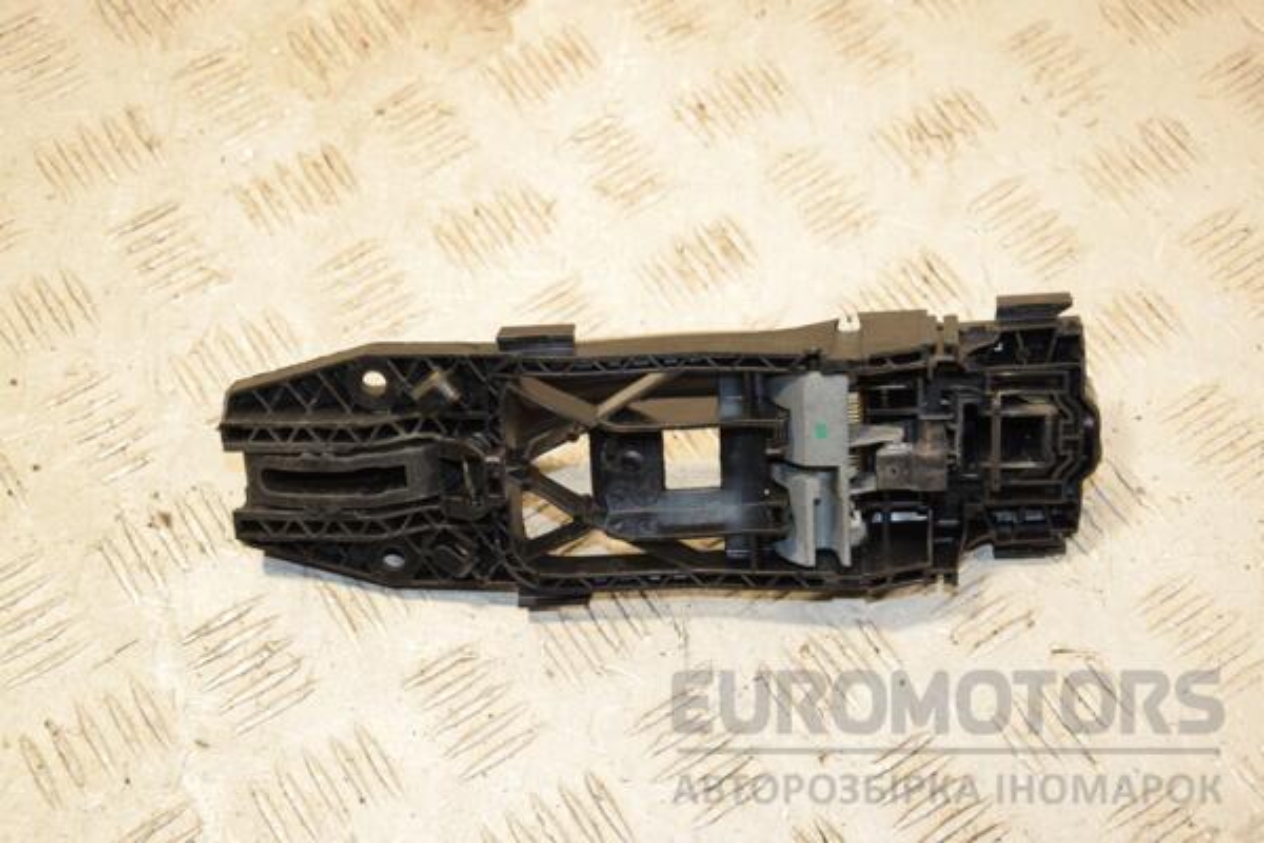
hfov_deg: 31.9
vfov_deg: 21.6
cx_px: 632
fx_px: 2212
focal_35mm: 63
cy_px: 422
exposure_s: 1/200
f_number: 7.1
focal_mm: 42
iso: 800
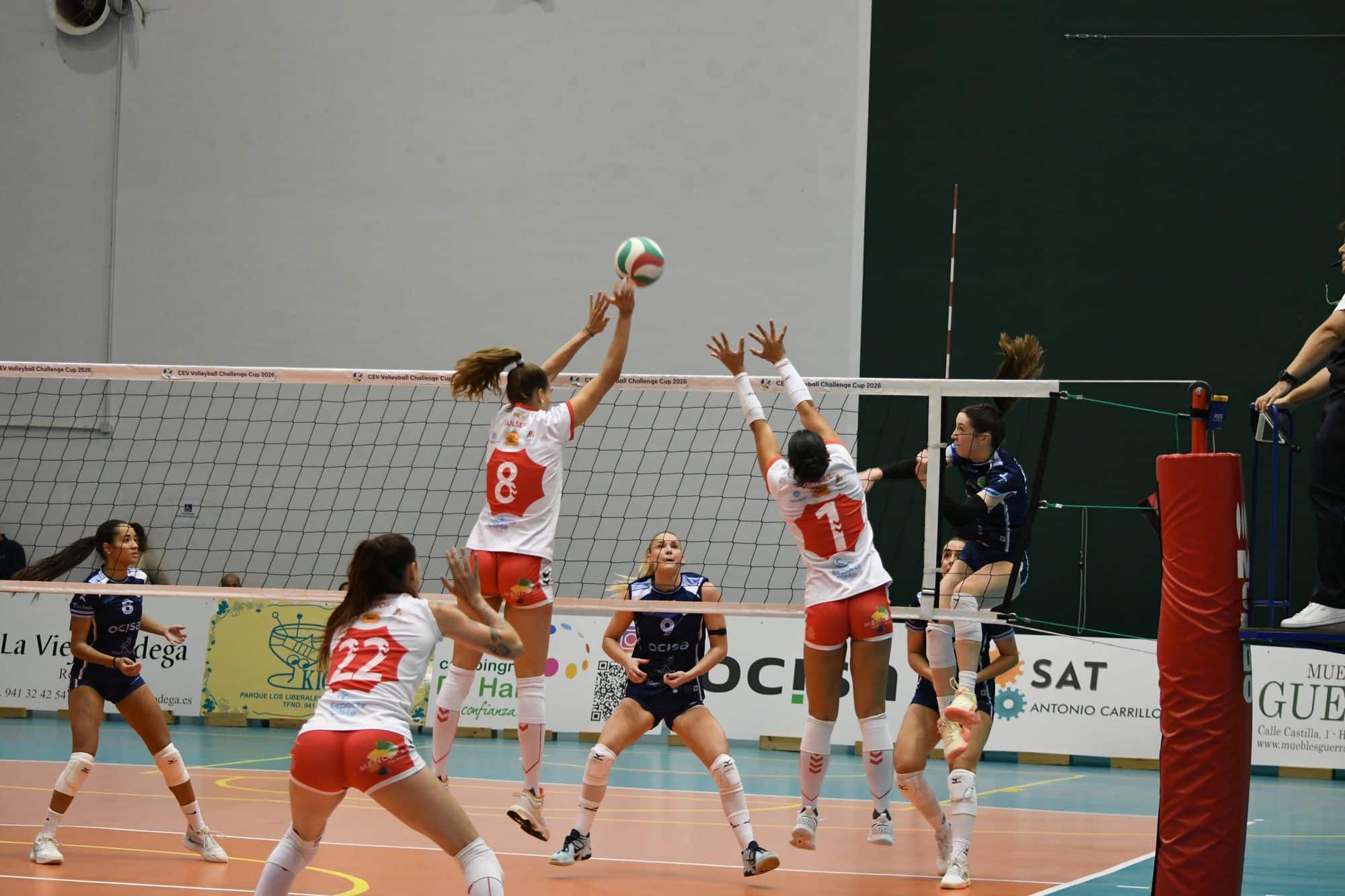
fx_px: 4034
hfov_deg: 18.9
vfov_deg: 12.7
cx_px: 672
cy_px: 448
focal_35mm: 108
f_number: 4.5
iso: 2800
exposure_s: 1/500
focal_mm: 72
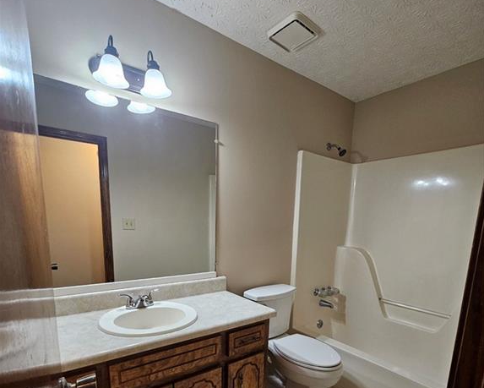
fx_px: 244
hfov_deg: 89.6
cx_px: 242
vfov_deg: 73.6
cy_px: 271
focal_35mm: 17
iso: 160
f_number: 2.2
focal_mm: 2.2
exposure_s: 1/60
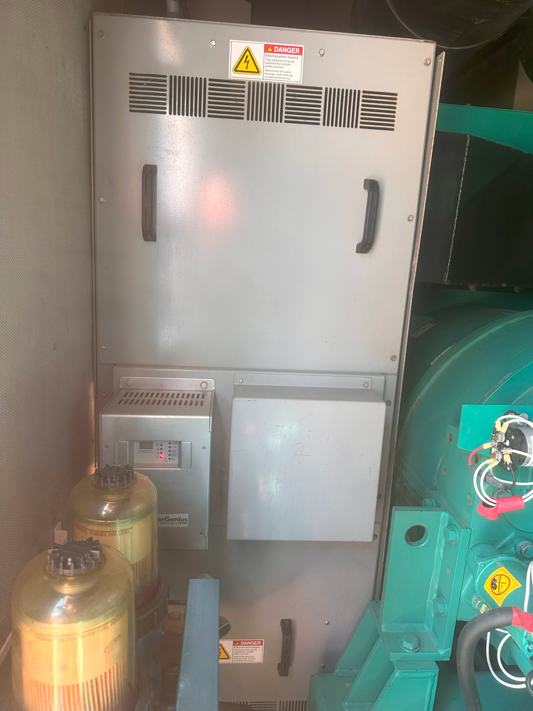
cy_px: 356
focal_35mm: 24
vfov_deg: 71.6
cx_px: 266
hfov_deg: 56.8
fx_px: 493
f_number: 1.78
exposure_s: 1/121
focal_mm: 6.86
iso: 200
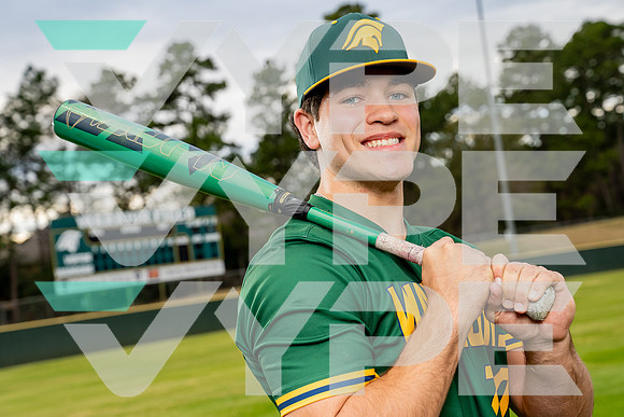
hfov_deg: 31.1
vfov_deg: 21.0
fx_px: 1122
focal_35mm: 65
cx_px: 312
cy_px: 208
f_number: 5.6
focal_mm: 61
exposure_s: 1/250
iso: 400
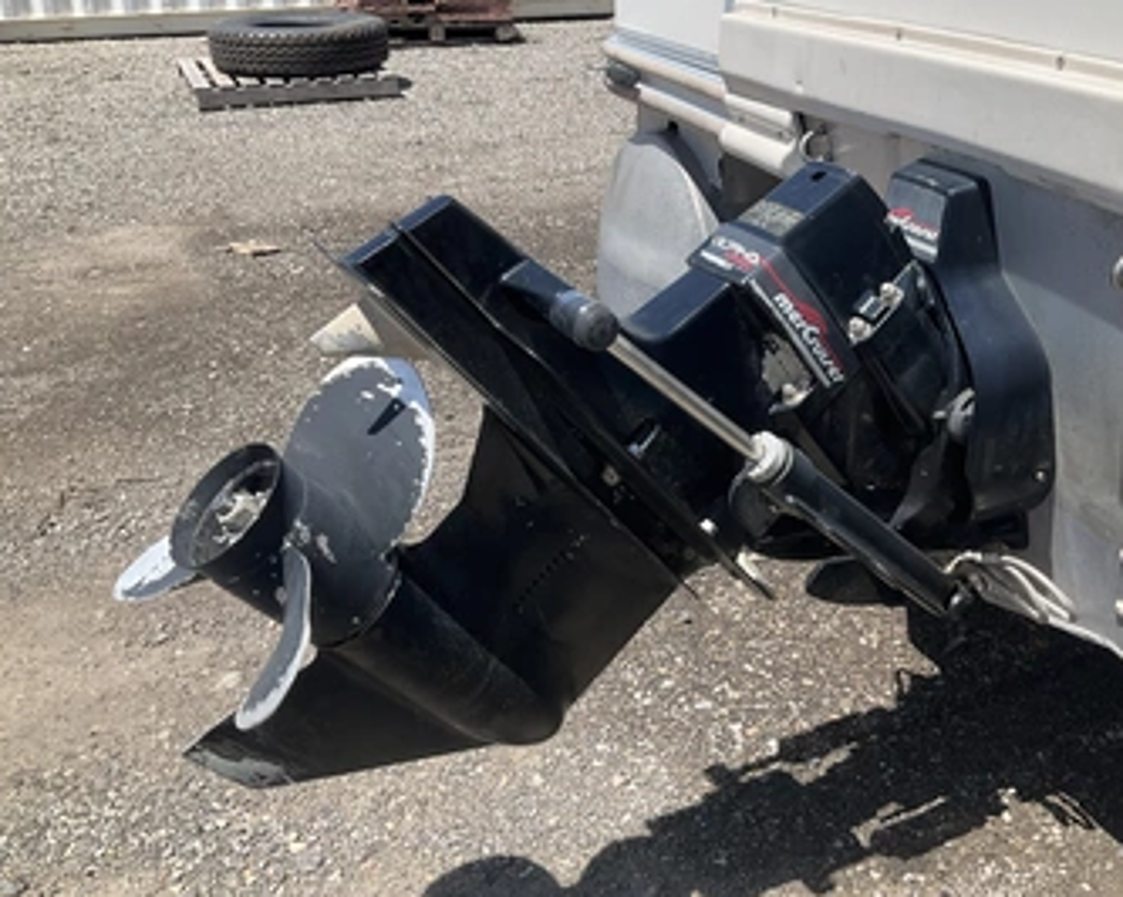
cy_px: 472
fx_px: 1129
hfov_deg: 52.7
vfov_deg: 43.3
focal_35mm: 34
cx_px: 631
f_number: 1.8
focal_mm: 3
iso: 25
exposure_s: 1/1279
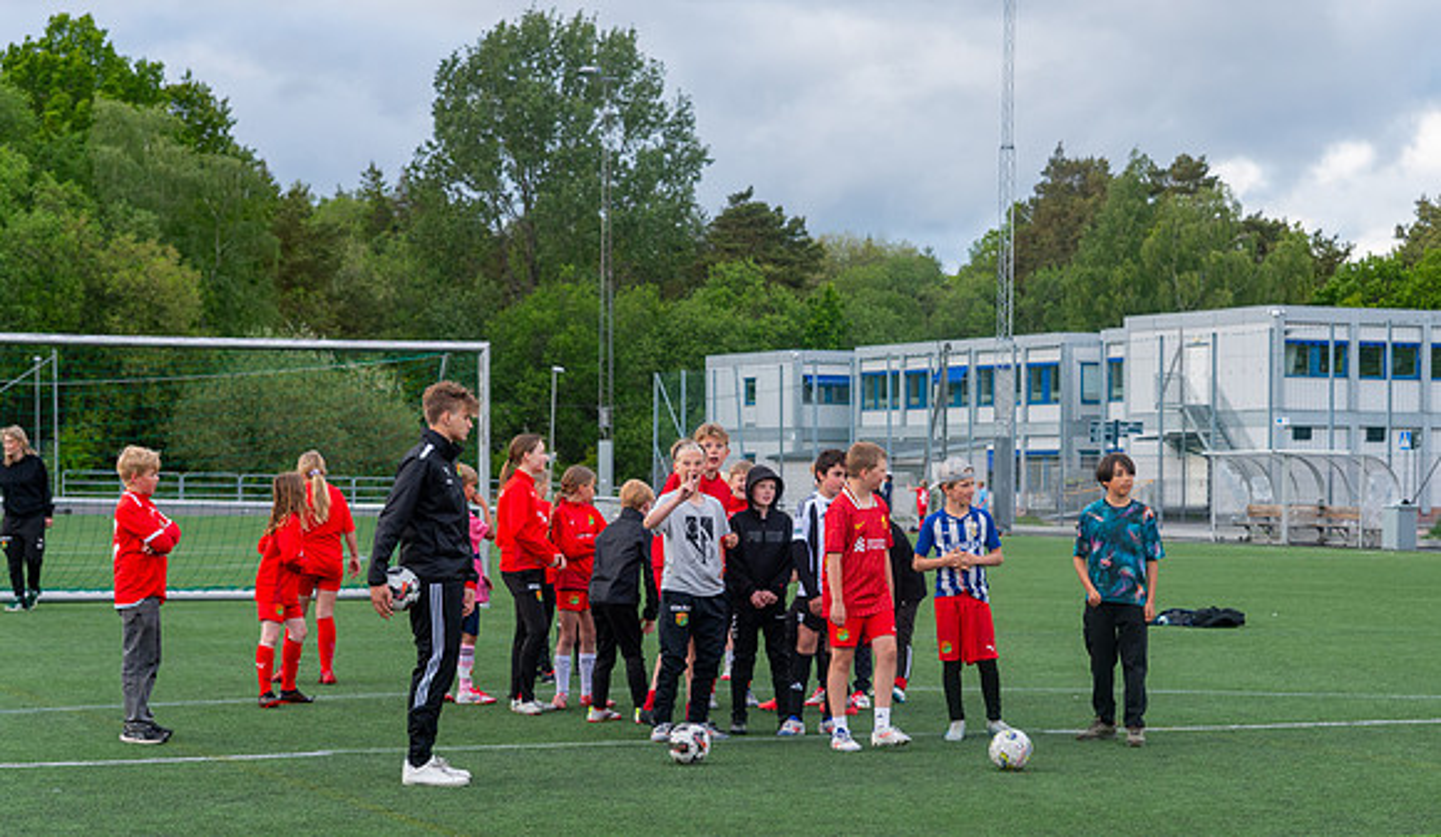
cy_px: 568
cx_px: 854
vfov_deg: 14.0
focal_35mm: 88
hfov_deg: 23.9
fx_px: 3400
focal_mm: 70
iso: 720
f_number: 4
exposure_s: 1/640
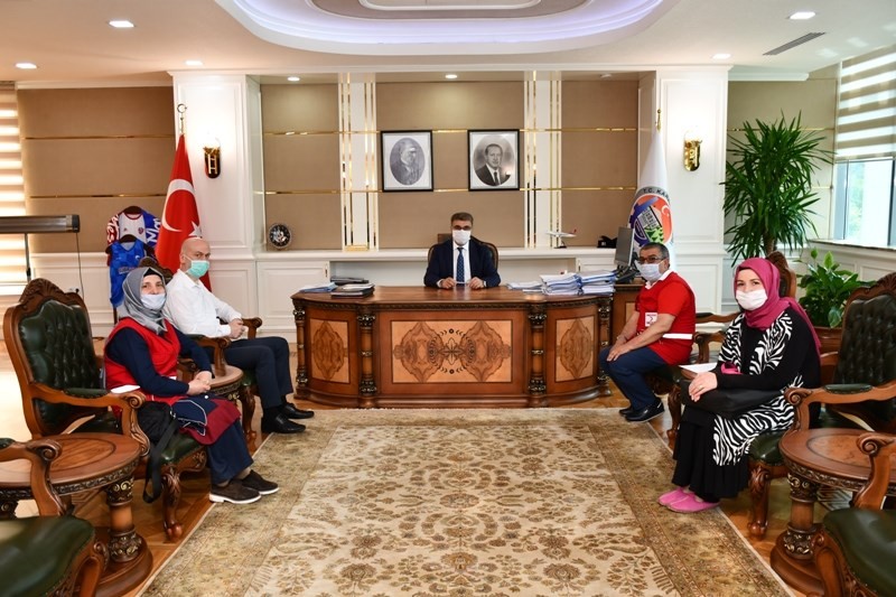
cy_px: 298
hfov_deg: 57.2
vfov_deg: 40.0
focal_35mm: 33
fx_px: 821
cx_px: 448
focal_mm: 22
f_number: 4
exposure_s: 1/60
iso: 450
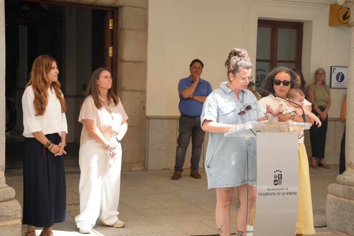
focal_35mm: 58
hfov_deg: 34.5
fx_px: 570
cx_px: 177
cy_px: 118
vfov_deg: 23.4
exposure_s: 1/200
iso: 100
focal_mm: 58
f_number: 4
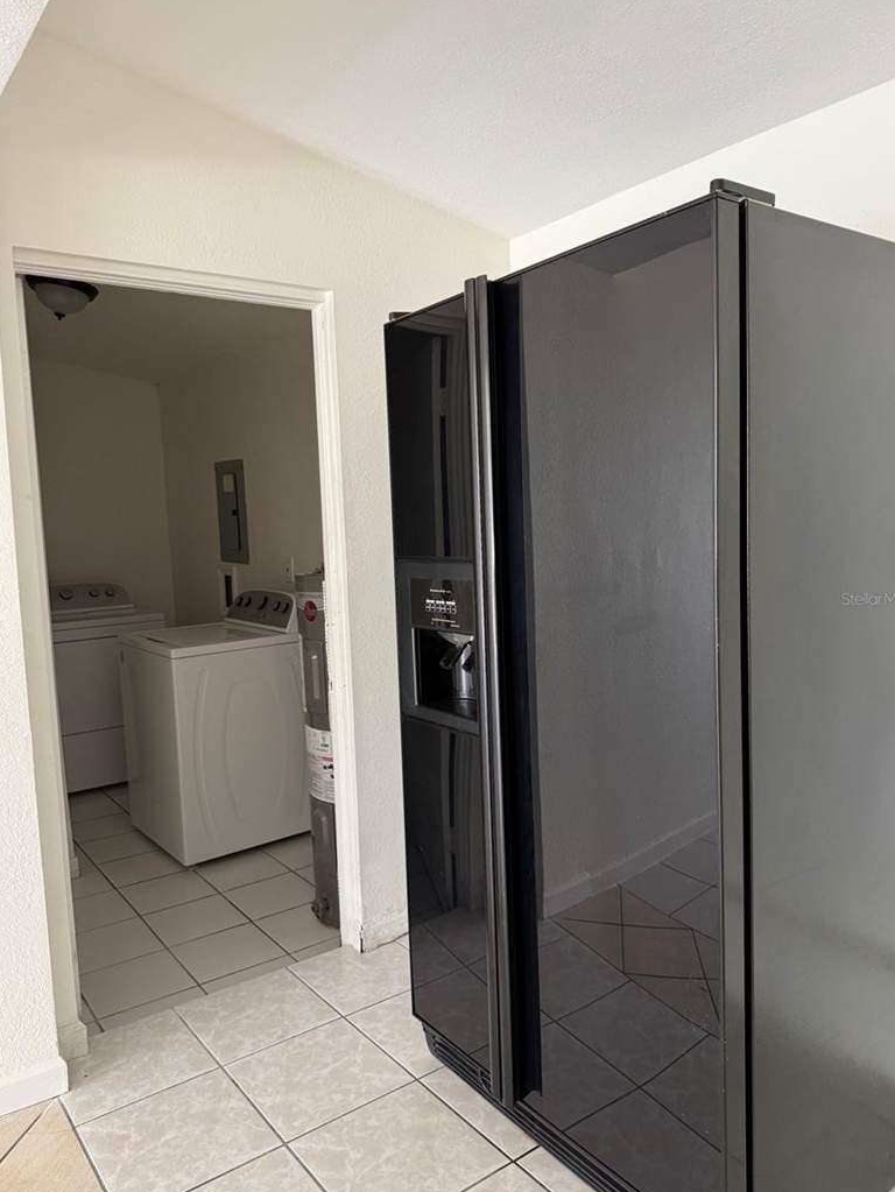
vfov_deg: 69.4
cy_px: 598
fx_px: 861
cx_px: 449
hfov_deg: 54.9
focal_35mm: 25
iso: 200
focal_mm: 6.76
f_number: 1.78
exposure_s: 1/95
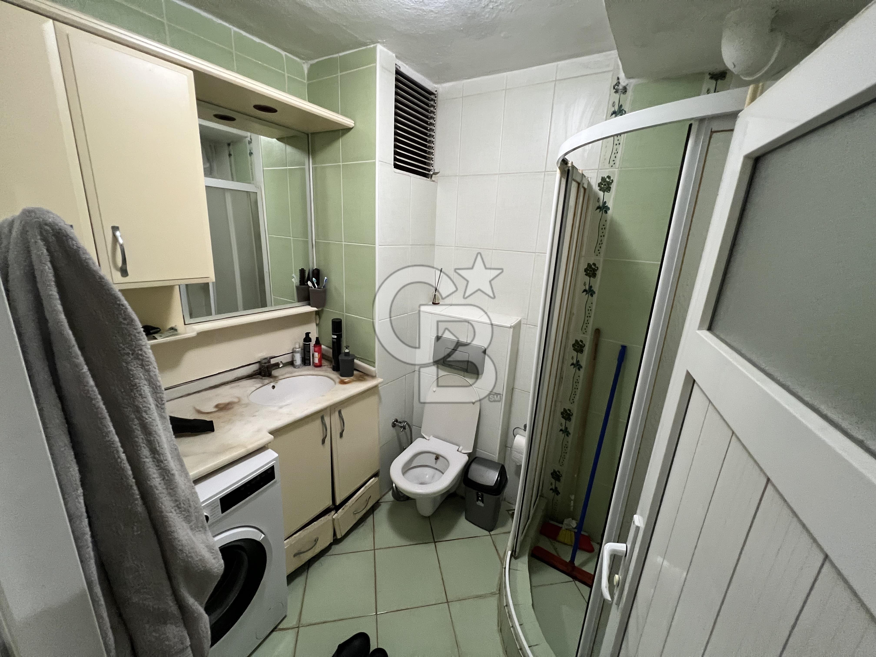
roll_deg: -2.5
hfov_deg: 106.2
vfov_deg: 89.9
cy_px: 328
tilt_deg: -15.3
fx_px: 329
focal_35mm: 13
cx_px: 438
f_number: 1.8
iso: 400
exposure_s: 1/50
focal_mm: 1.57
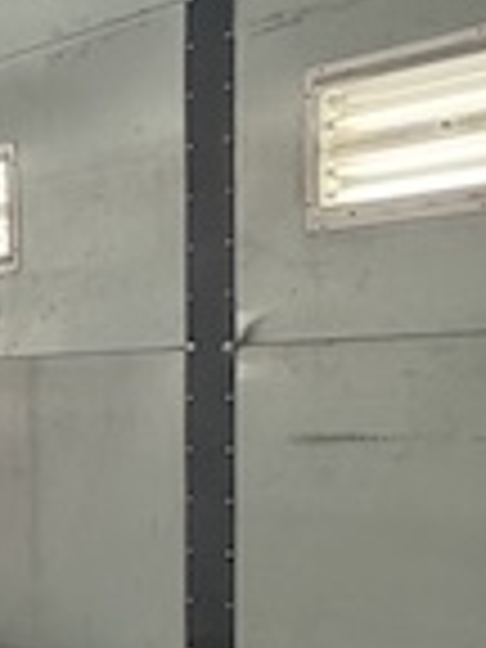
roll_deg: -0.5
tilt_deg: +1.4
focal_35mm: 78
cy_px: 396
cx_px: -850
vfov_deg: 25.0
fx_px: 1460
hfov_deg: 12.2
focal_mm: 2.22
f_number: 2.2
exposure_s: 1/120
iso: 125
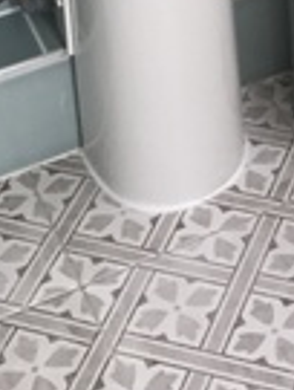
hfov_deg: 11.9
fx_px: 1398
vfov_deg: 14.0
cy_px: -326
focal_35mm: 124
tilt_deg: -23.2
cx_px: 308
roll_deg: +2.3
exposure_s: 1/111
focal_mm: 3.99
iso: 20
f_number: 1.8
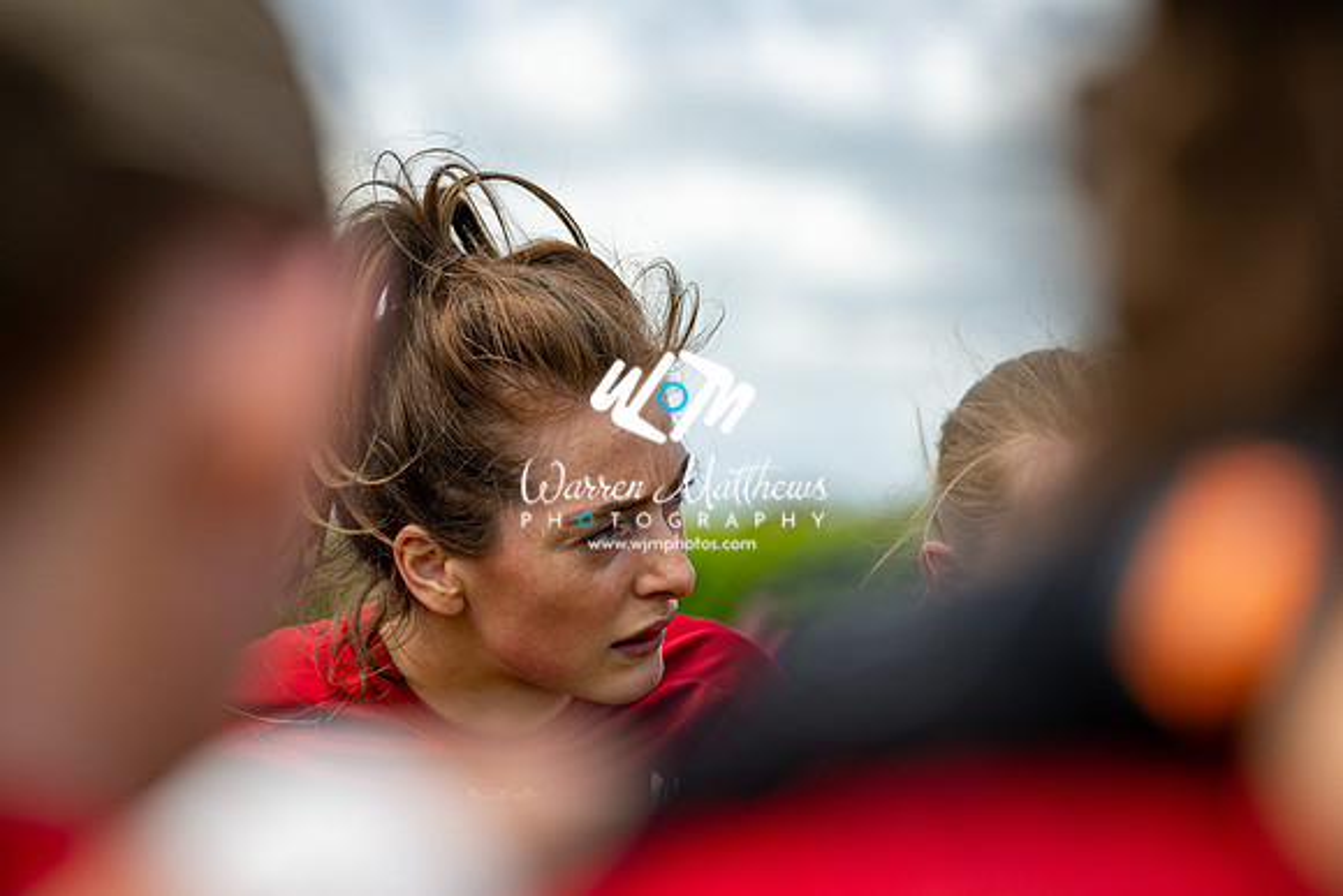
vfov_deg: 9.2
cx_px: 672
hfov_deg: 13.7
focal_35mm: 150
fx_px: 5597
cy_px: 448
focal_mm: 150
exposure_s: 1/1250
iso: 100
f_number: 4
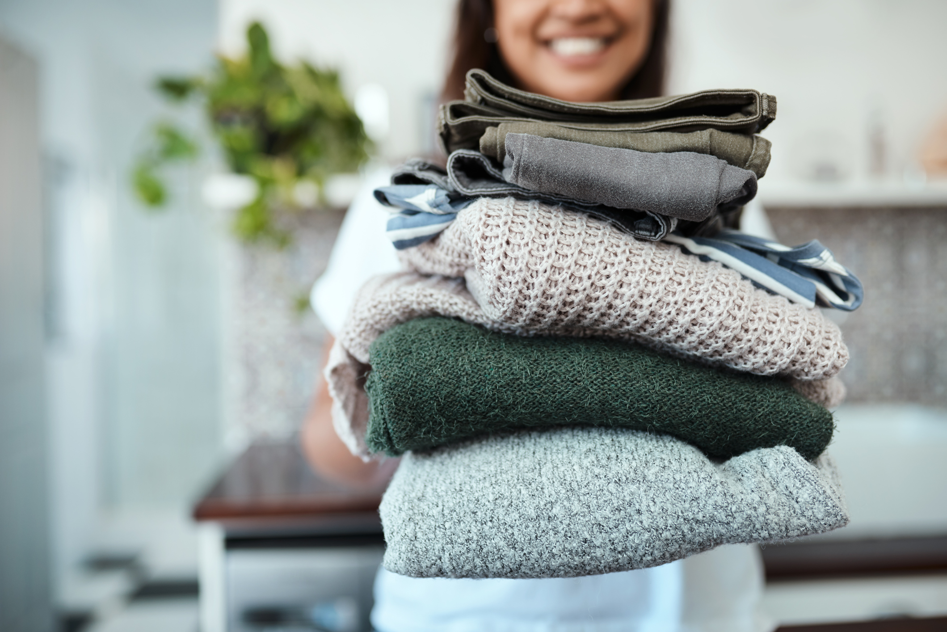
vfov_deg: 37.9
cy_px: 316
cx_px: 474
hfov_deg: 54.4
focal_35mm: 35
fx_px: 921
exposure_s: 1/125
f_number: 2
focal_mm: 35
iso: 100
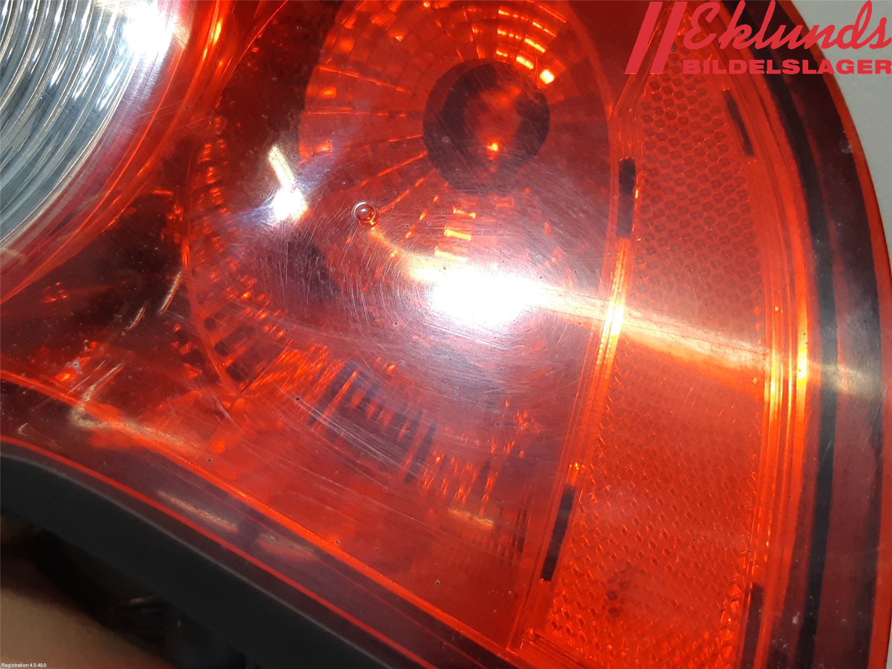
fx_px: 670
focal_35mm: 26
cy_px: 334
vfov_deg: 53.1
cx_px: 446
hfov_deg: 67.3
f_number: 1.7
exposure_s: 1/50
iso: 64
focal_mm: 3.93
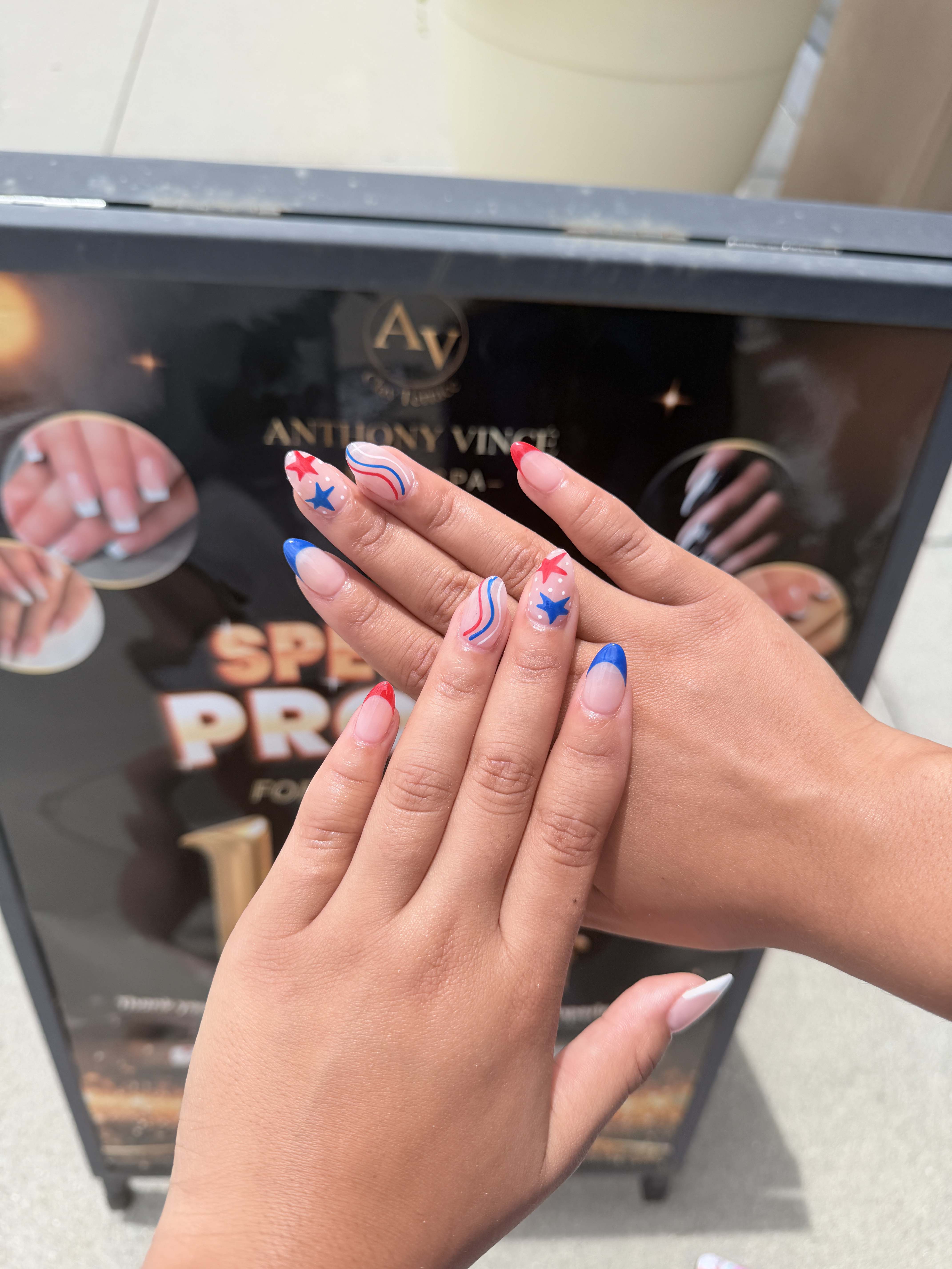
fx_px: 880
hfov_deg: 56.8
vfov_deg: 71.6
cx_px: 476
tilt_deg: -50.8
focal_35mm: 24
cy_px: 634
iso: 80
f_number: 1.78
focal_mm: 6.76
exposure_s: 1/3953
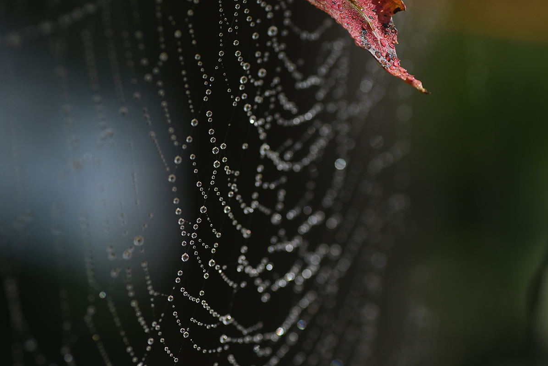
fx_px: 2070
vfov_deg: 10.1
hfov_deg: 15.1
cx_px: 275
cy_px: 183
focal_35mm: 136
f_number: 6.3
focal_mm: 90
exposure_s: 1/1600
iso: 640
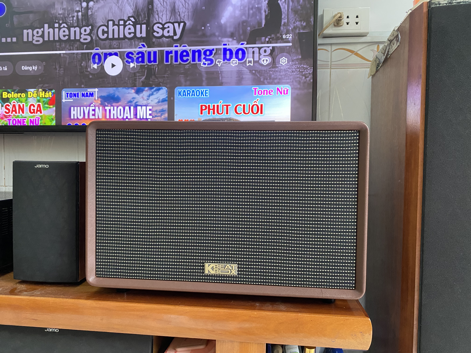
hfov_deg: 67.3
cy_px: 176
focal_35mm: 26
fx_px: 354
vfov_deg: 53.1
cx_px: 236
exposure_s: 1/60
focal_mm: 4.25
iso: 500
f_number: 1.8
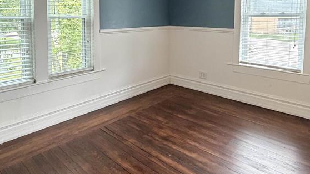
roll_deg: -0.1
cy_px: 32
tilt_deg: -3.6
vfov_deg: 39.7
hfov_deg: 67.8
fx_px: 230
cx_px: 140
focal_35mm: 28
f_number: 2.2
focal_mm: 2.22
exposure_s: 1/60
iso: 400
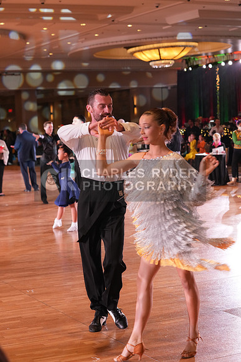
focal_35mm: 74
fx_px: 743
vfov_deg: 27.3
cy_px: 181
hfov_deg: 18.4
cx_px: 120
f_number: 4.5
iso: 2500
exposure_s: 1/125
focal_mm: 74
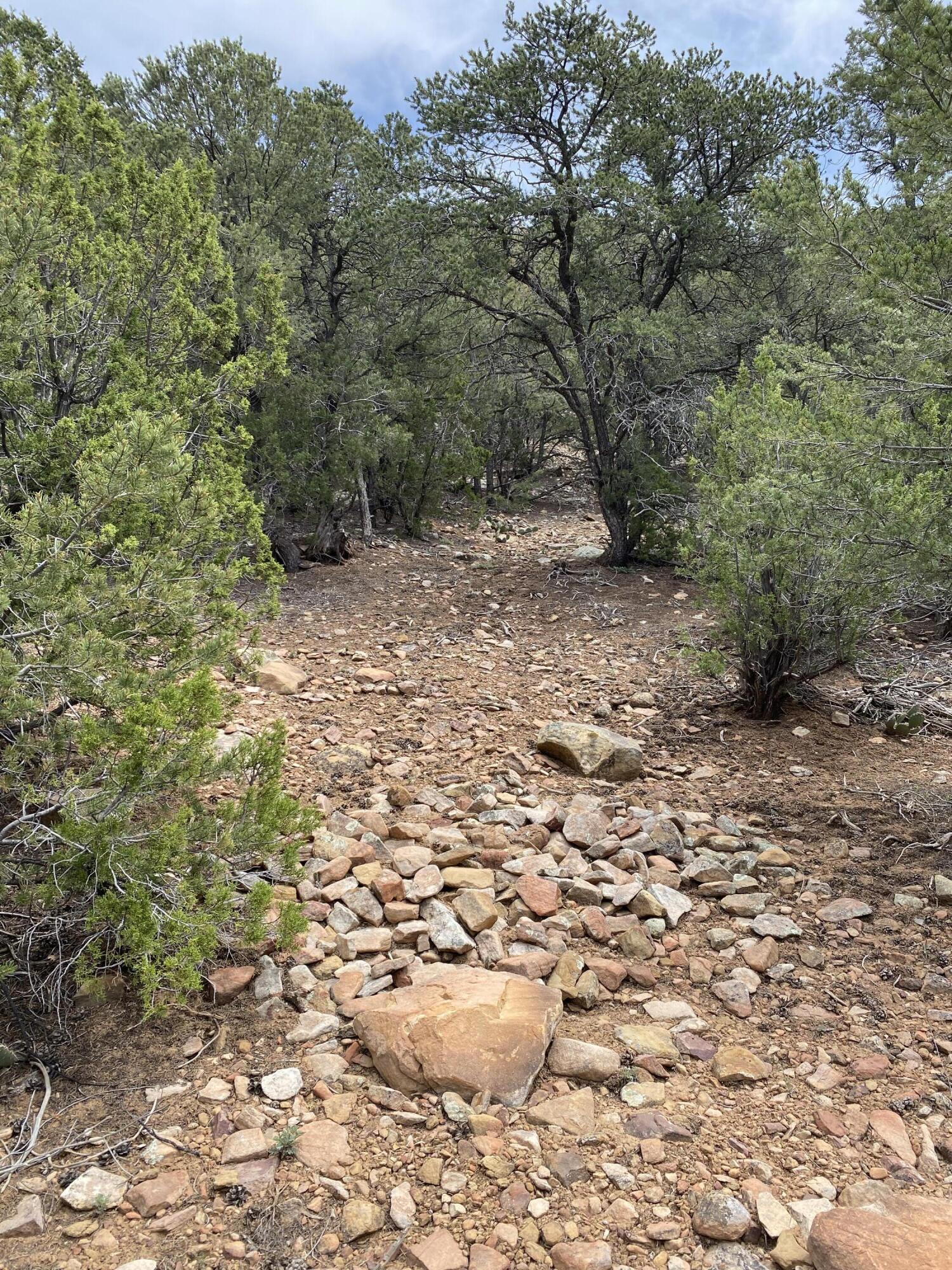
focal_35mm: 26
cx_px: 476
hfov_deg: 53.1
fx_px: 953
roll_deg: +1.1
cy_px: 635
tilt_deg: +6.3
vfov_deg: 67.3
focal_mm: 4.25
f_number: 1.8
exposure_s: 1/973
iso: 32
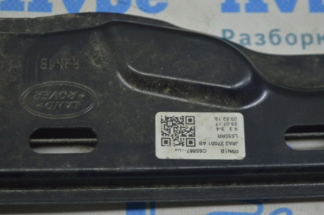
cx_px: 162
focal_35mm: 82
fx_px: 742
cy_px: 108
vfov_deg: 16.5
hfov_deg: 24.6
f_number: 5.6
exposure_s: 1/40
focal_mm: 55
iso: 400
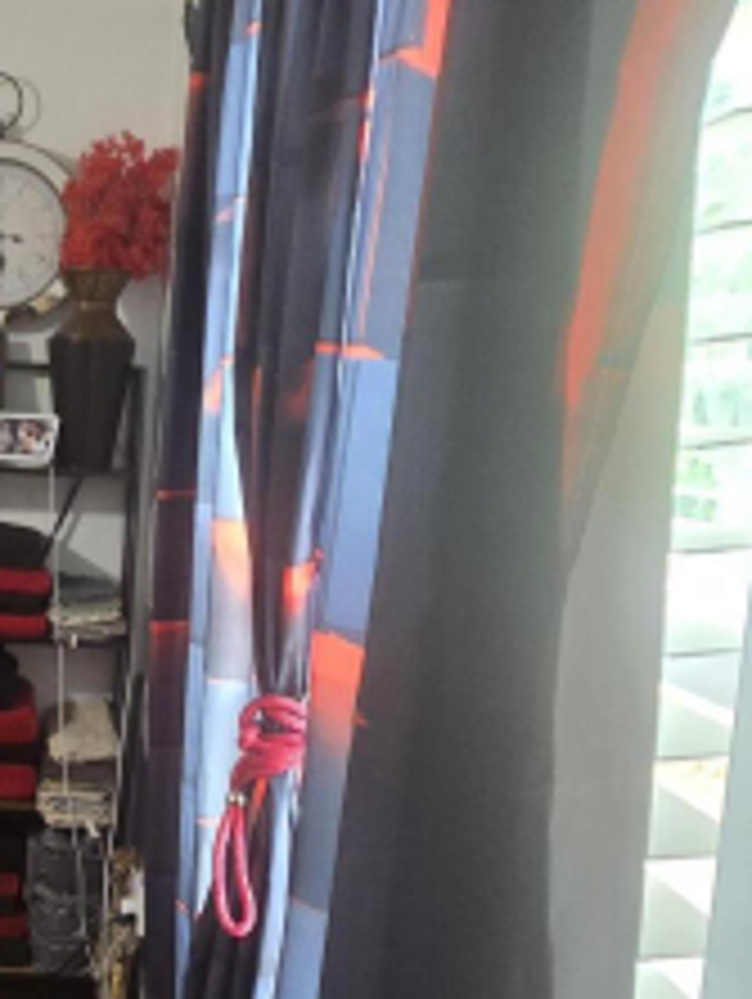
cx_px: -41
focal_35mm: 39
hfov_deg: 33.0
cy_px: 551
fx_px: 1127
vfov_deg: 47.7
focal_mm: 2.2
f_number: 2.2
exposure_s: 1/60
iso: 800
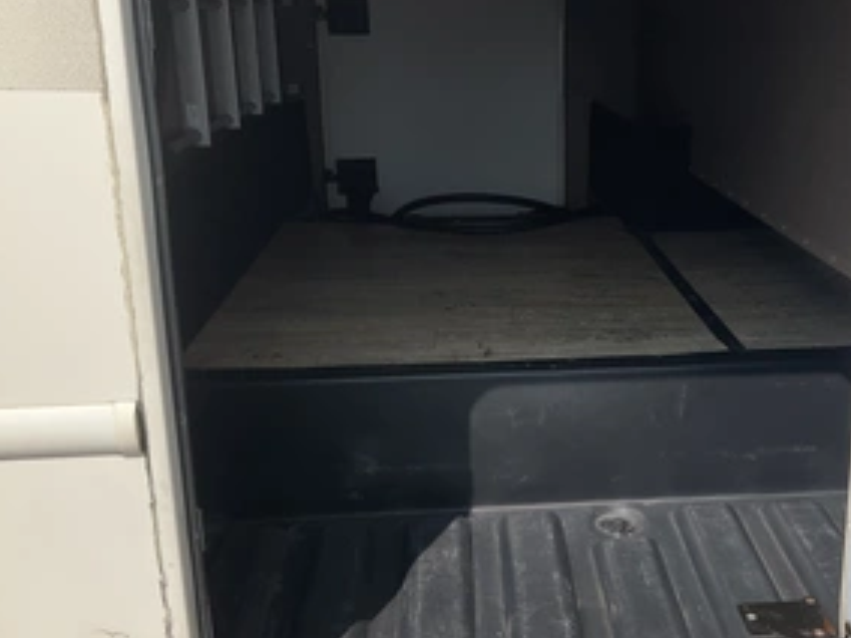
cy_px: 301
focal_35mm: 41
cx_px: 547
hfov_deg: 45.3
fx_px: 1008
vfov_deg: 35.1
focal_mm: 3
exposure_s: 1/2320
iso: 25
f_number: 1.8
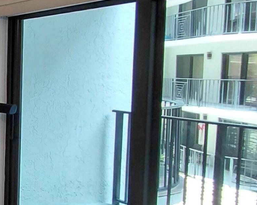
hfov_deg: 22.6
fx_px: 441
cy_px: 94
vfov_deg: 26.2
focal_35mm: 58
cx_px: -178
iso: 64
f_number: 2.2
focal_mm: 1.64
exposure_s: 1/60
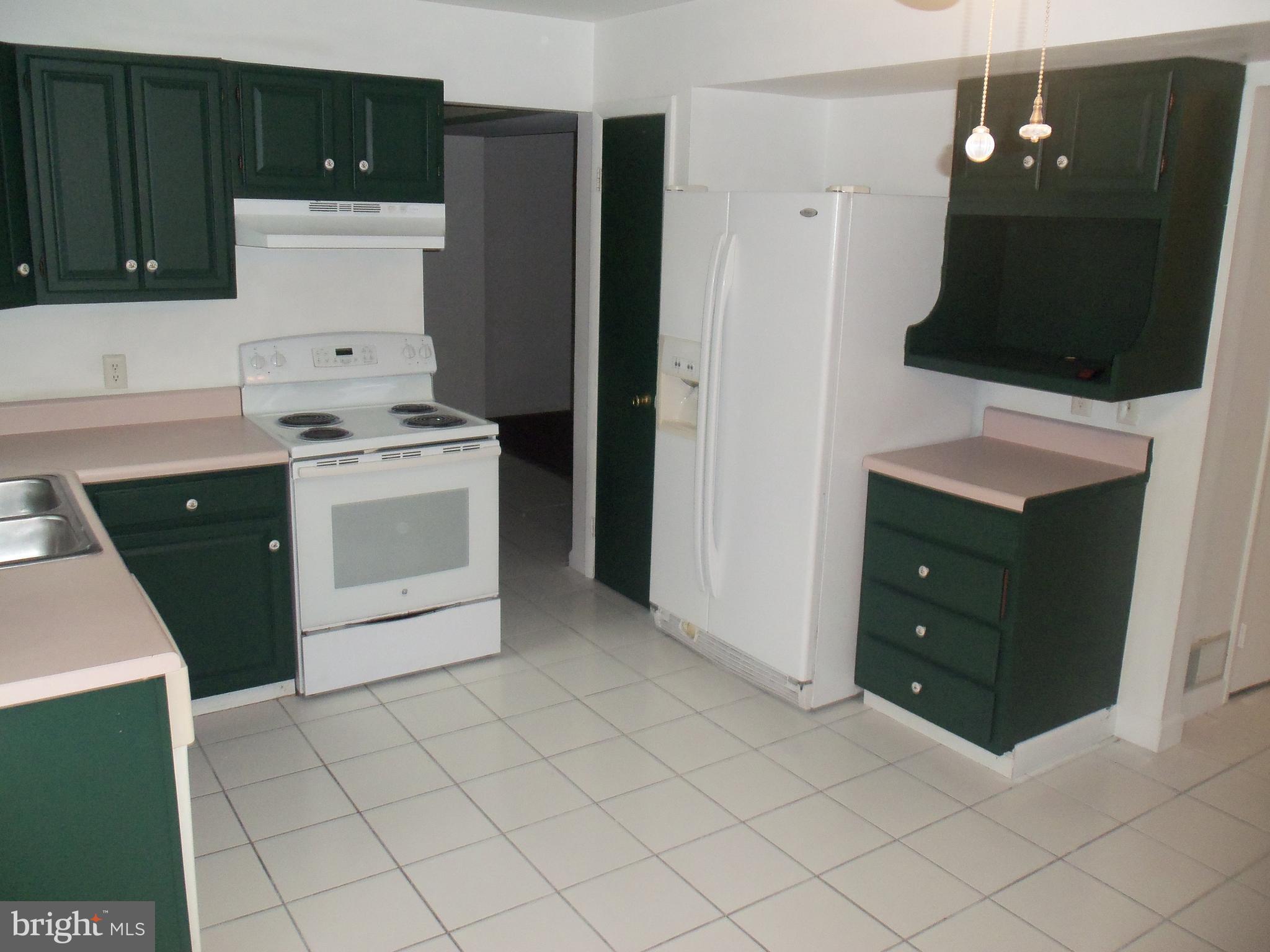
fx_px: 1064
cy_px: 476
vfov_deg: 48.2
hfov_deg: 61.7
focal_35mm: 29
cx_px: 635
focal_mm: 5.2
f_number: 3.4
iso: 125
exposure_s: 1/30
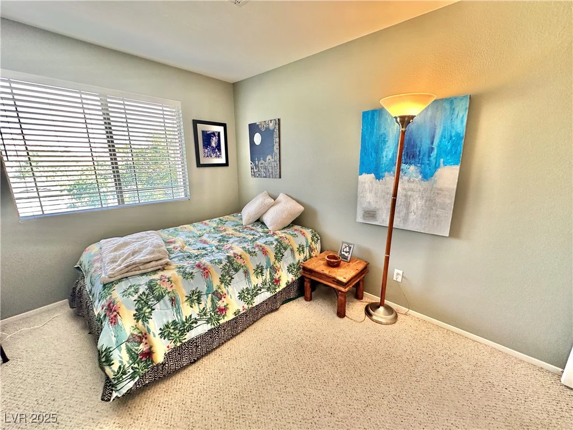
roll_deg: -0.4
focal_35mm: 14
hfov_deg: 102.1
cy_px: 215
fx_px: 232
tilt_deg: -13.2
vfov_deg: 85.7
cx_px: 286
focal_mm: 2.22
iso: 200
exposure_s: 1/60
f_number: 2.2
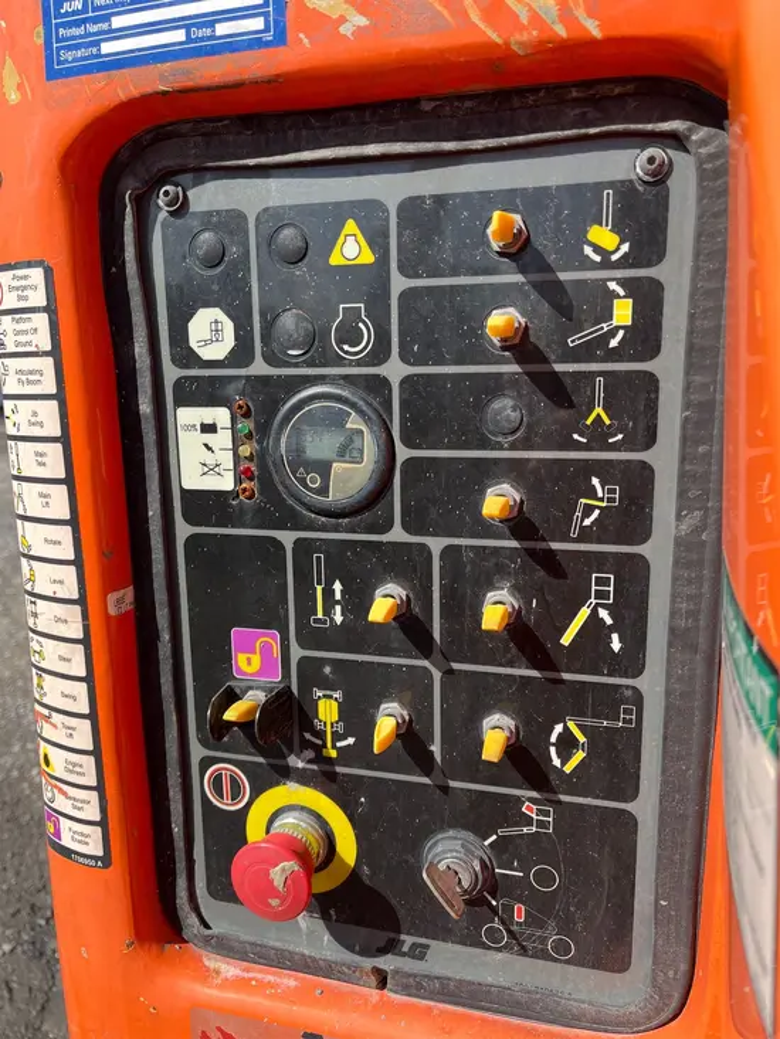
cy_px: 520
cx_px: 390
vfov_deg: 67.3
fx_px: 781
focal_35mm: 26
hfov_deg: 53.1
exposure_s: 1/1441
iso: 50
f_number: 1.6
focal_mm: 5.1
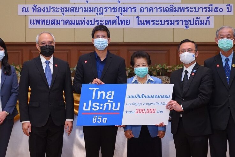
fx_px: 202
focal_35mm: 31
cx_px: 118
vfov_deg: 42.3
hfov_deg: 60.3
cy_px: 78
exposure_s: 1/50
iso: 2500
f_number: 5
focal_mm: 31
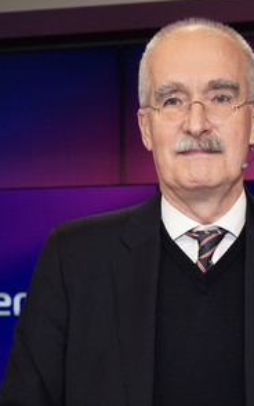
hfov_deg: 25.5
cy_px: 203
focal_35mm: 50
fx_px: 553
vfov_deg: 40.3
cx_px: 199
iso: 2000
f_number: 5
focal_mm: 32
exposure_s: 1/160
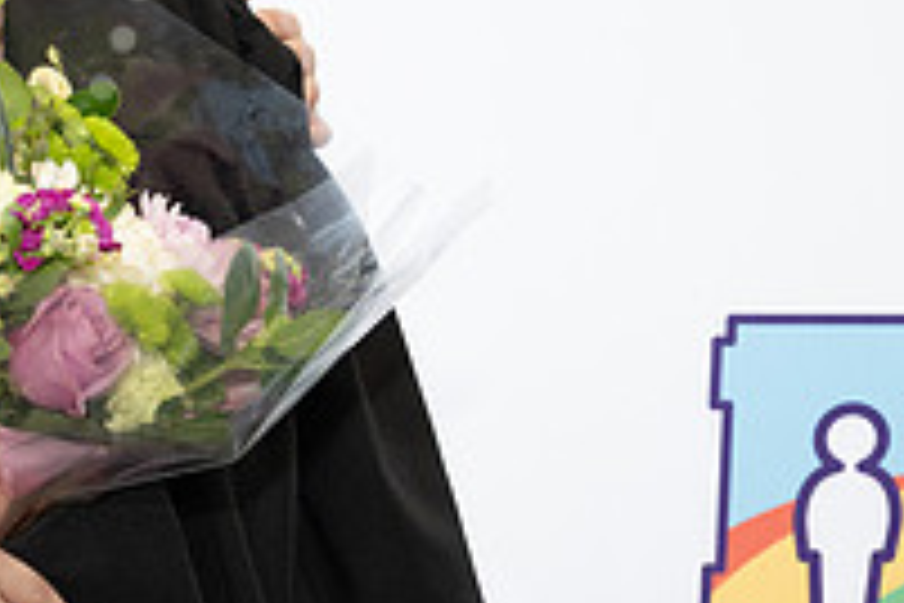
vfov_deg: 10.5
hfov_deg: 15.1
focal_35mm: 130
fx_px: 3264
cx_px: -270
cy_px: 81
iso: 800
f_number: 5.6
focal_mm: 37
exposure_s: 1/200
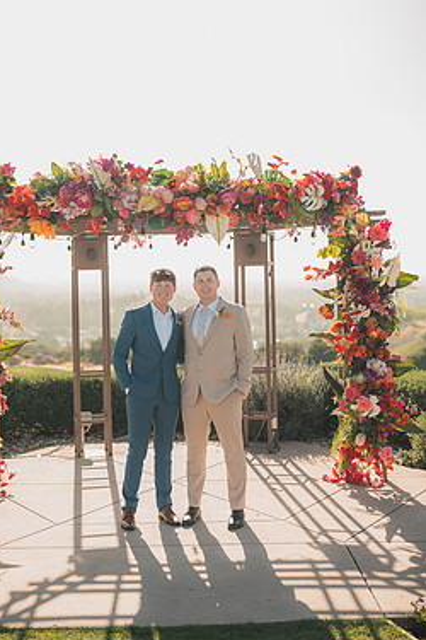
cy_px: 287
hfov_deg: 22.6
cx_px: 172
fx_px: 1065
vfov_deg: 33.4
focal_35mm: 60
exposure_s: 1/1000
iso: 50
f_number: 2
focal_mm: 50
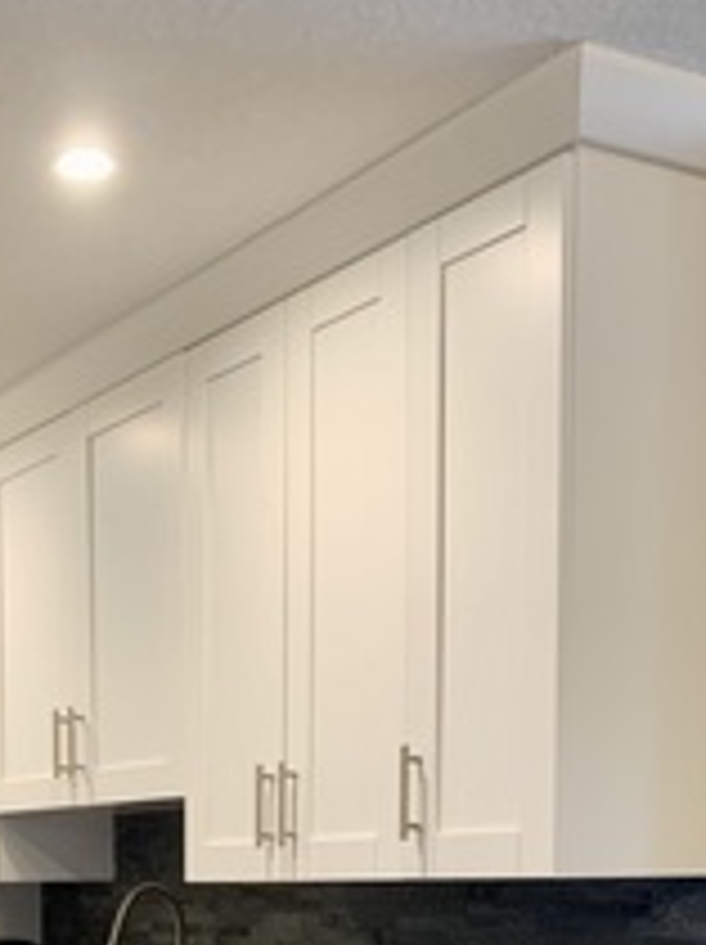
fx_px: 1689
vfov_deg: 28.5
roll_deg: +0.2
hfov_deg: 22.9
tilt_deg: -4.1
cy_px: 1022
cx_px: 56
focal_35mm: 62
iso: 160
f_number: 1.8
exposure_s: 1/60
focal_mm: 4.25
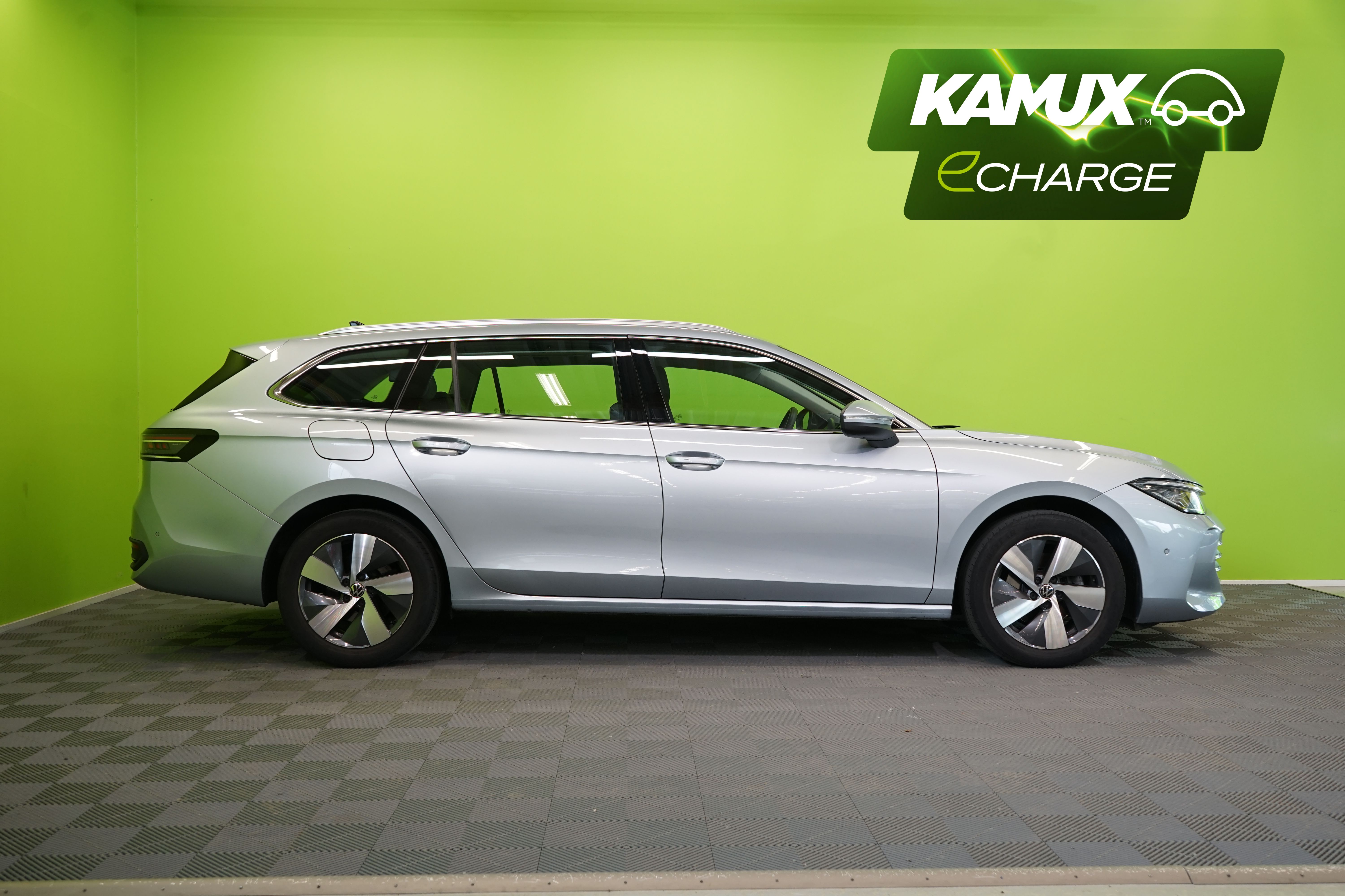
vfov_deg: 40.0
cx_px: 672
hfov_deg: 57.2
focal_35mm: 33
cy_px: 448
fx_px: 1233
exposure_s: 1/40
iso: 500
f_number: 6.3
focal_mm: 33
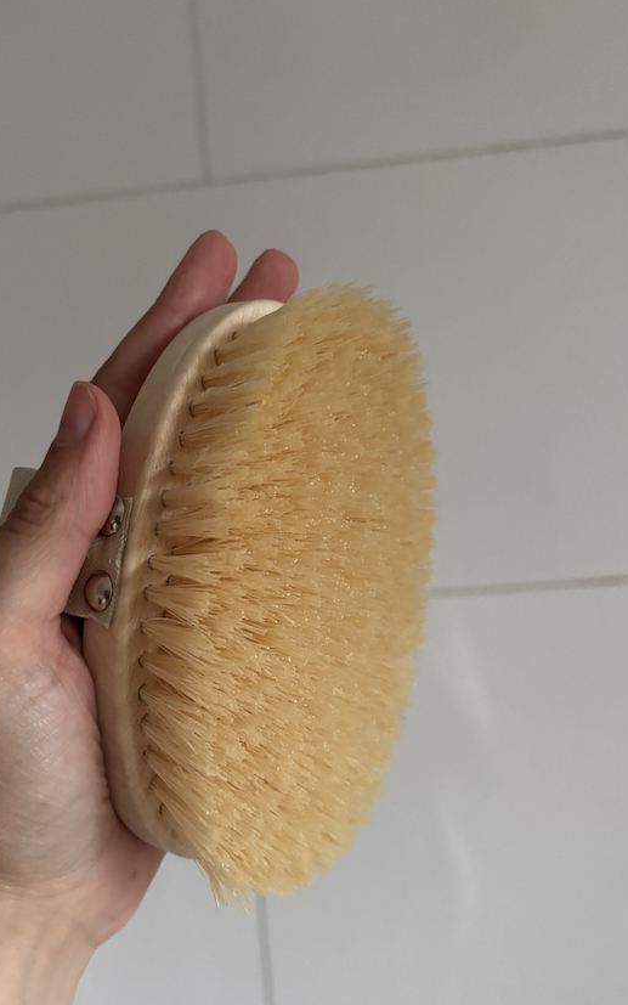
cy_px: 535
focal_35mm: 36
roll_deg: +4.9
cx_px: 231
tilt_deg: -0.1
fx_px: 986
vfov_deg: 54.0
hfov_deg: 35.1
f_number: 1.6
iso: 500
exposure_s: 1/50
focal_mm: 5.96
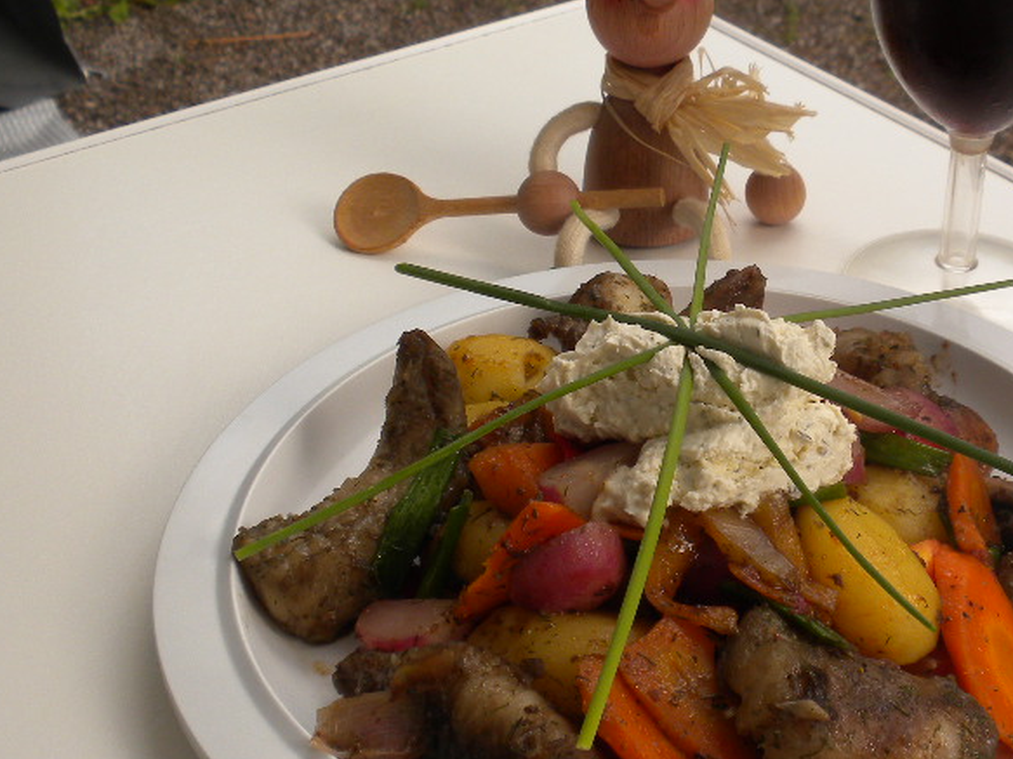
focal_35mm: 65
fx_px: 1902
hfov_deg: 29.6
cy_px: 373
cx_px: 672
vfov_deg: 22.6
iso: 64
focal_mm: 6.6
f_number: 3.5
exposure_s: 1/182
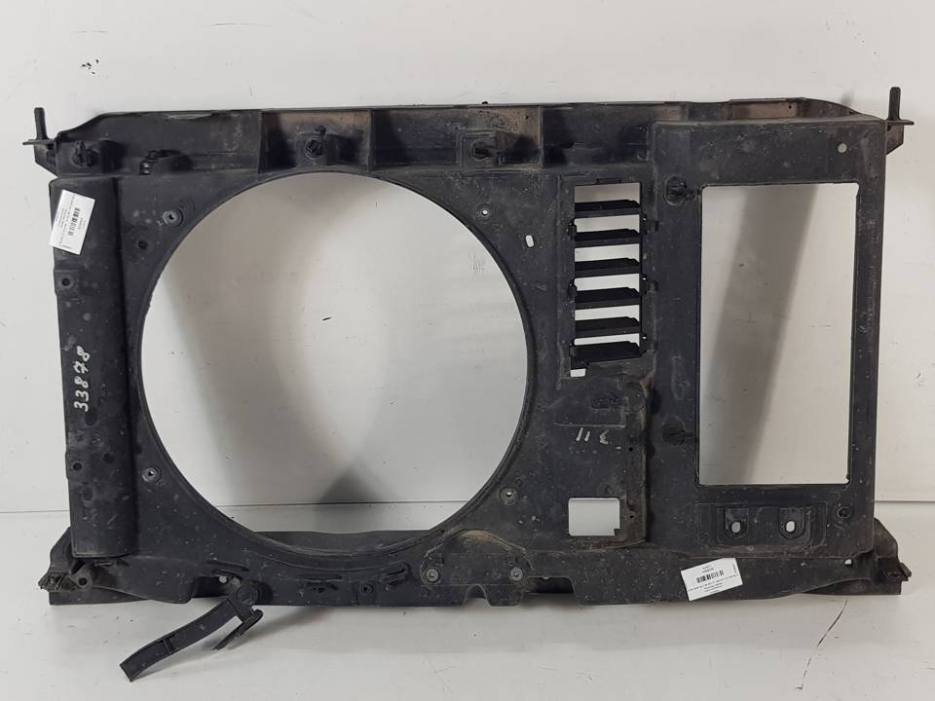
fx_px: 702
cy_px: 350
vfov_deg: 53.1
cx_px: 468
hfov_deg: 67.3
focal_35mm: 26
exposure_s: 1/100
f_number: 1.7
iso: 64
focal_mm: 4.2
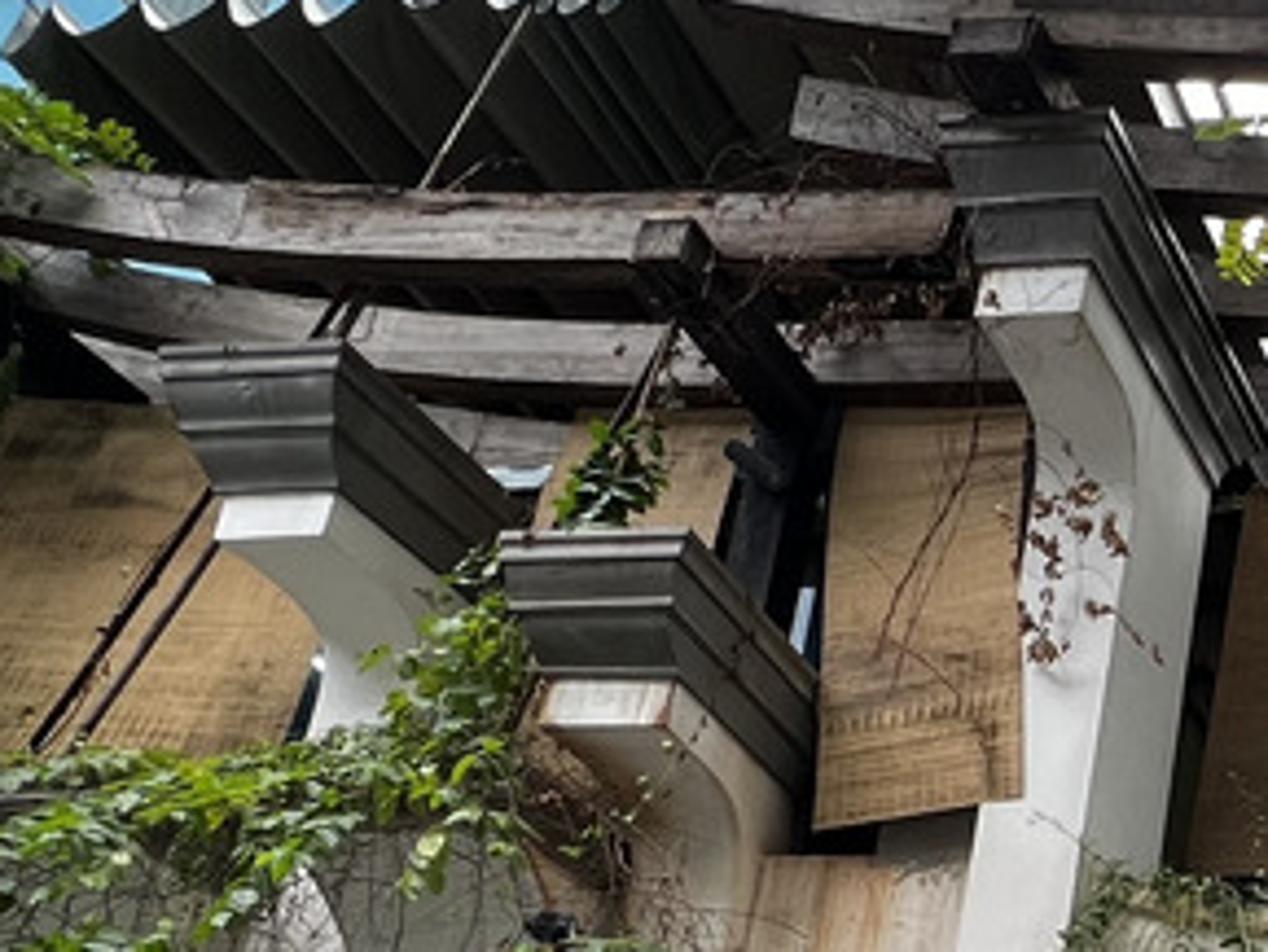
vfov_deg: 24.5
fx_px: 1979
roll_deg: -0.6
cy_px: 1136
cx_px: 1838
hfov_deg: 26.8
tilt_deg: +20.3
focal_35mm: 54
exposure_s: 1/99
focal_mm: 1.57
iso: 50
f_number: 1.8
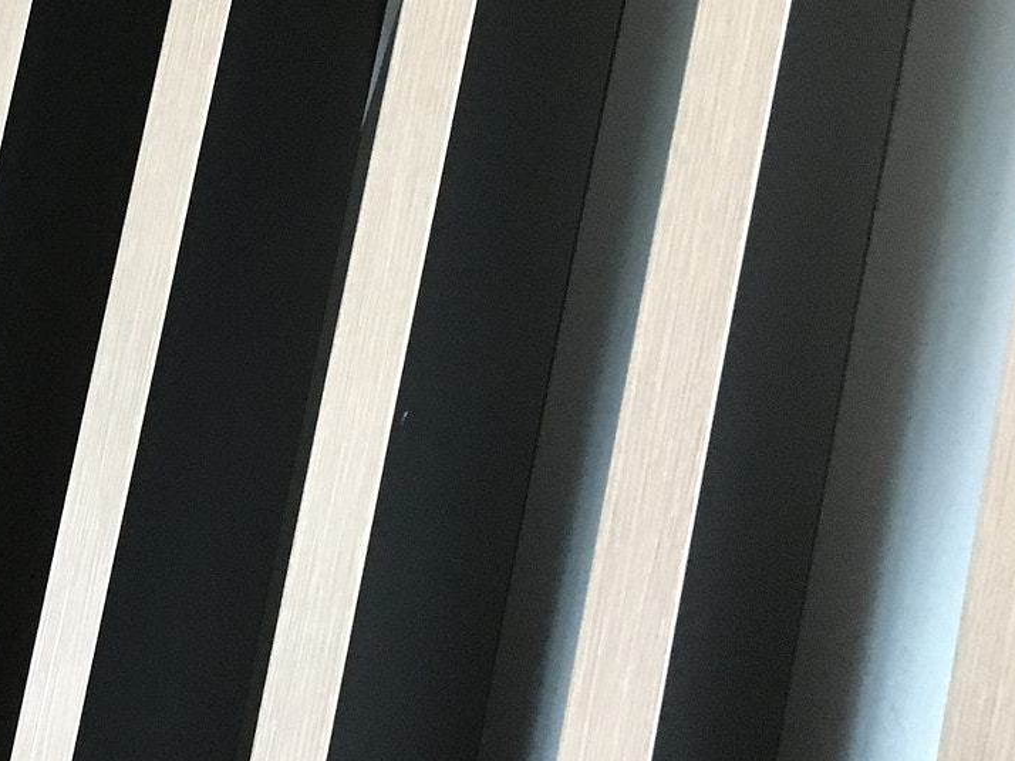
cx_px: -40
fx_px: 1905
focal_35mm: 65
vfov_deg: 22.5
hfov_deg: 27.8
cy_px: 239
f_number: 2.2
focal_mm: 4.15
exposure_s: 1/17
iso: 250
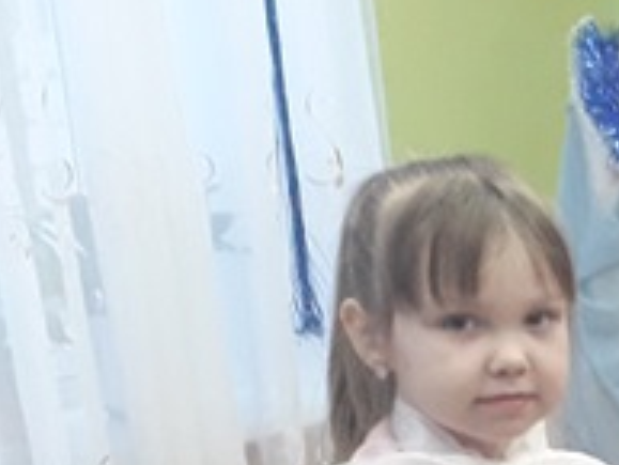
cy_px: 645
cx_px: 1212
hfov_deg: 14.7
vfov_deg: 12.7
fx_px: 2004
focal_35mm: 112
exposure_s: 1/50
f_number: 1.9
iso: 200
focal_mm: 3.6
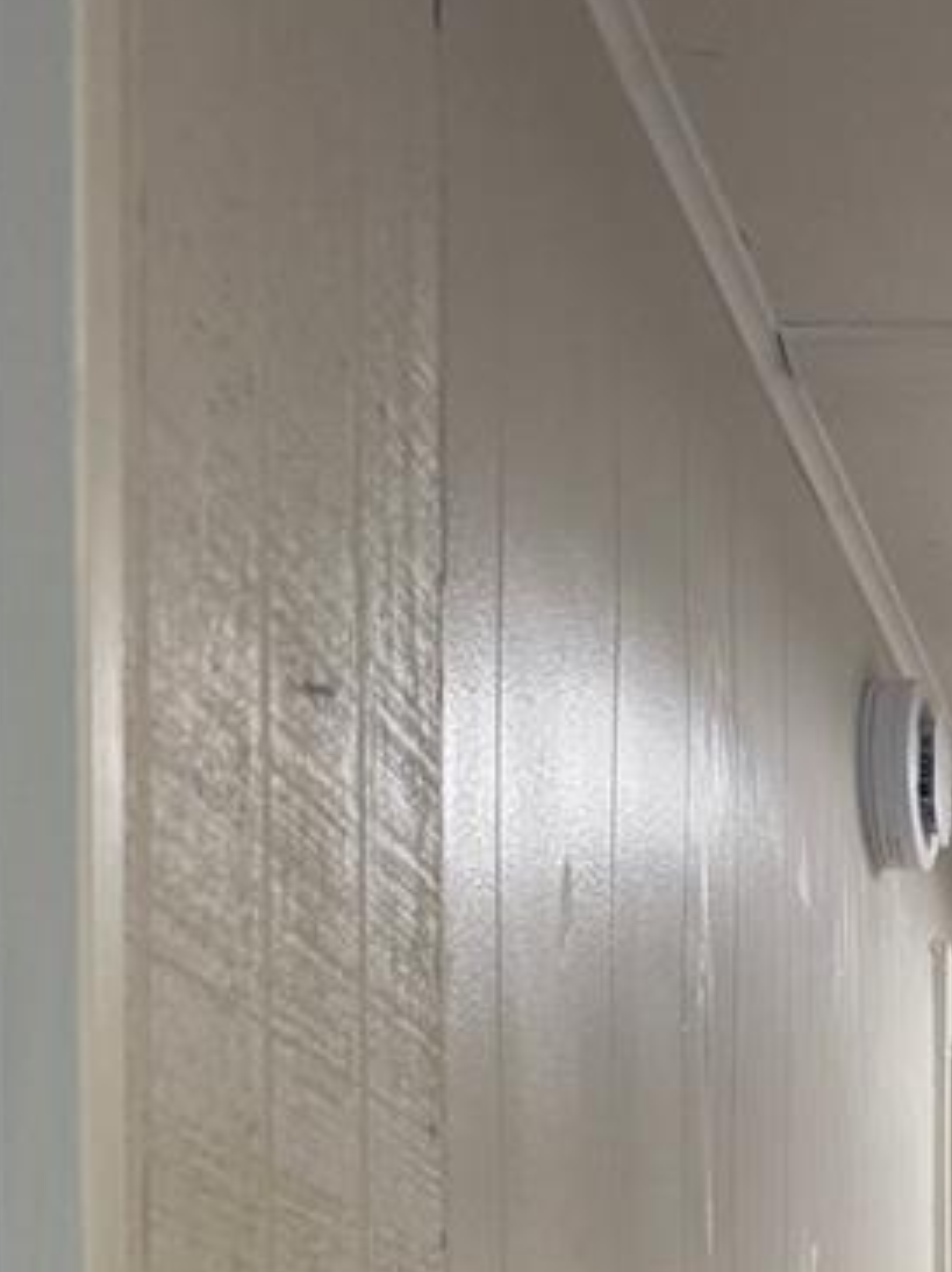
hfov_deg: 17.2
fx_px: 2902
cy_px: 2007
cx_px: 1325
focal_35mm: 79
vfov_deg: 20.5
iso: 200
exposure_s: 1/229
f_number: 1.78
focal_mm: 6.76
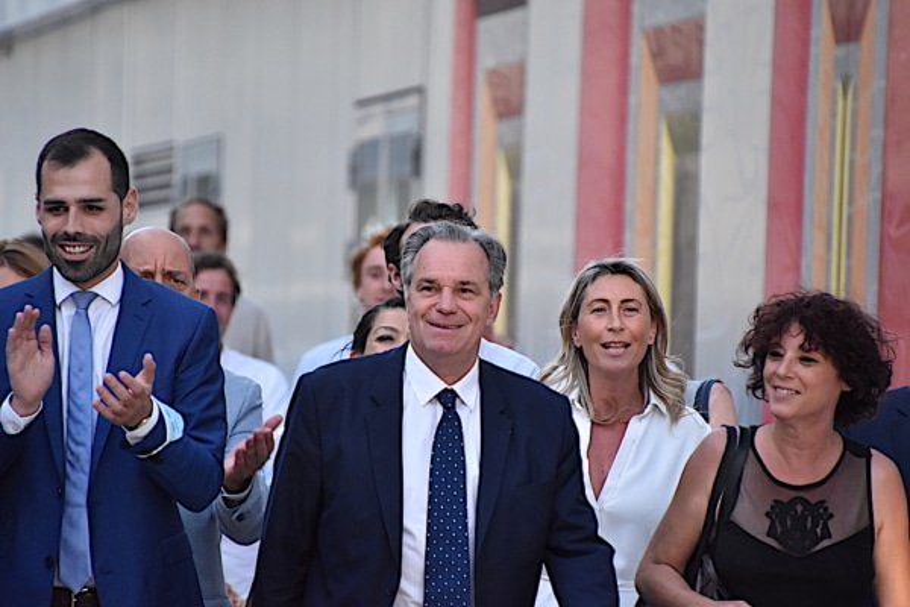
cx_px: 455
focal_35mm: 450
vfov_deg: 3.1
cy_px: 304
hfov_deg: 4.6
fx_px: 11374
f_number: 6.3
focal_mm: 300
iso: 1600
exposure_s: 1/320
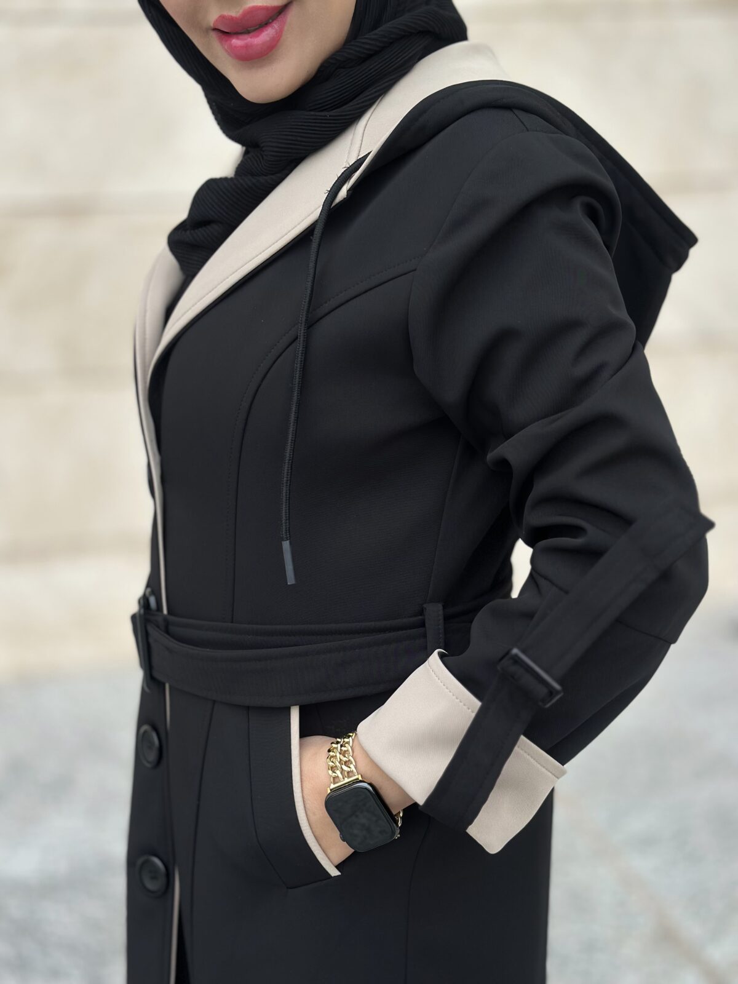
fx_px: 1364
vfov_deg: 39.7
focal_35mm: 48
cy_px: 492
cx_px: 369
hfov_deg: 30.3
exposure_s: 1/320
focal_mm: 6.86
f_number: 1.78
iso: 80
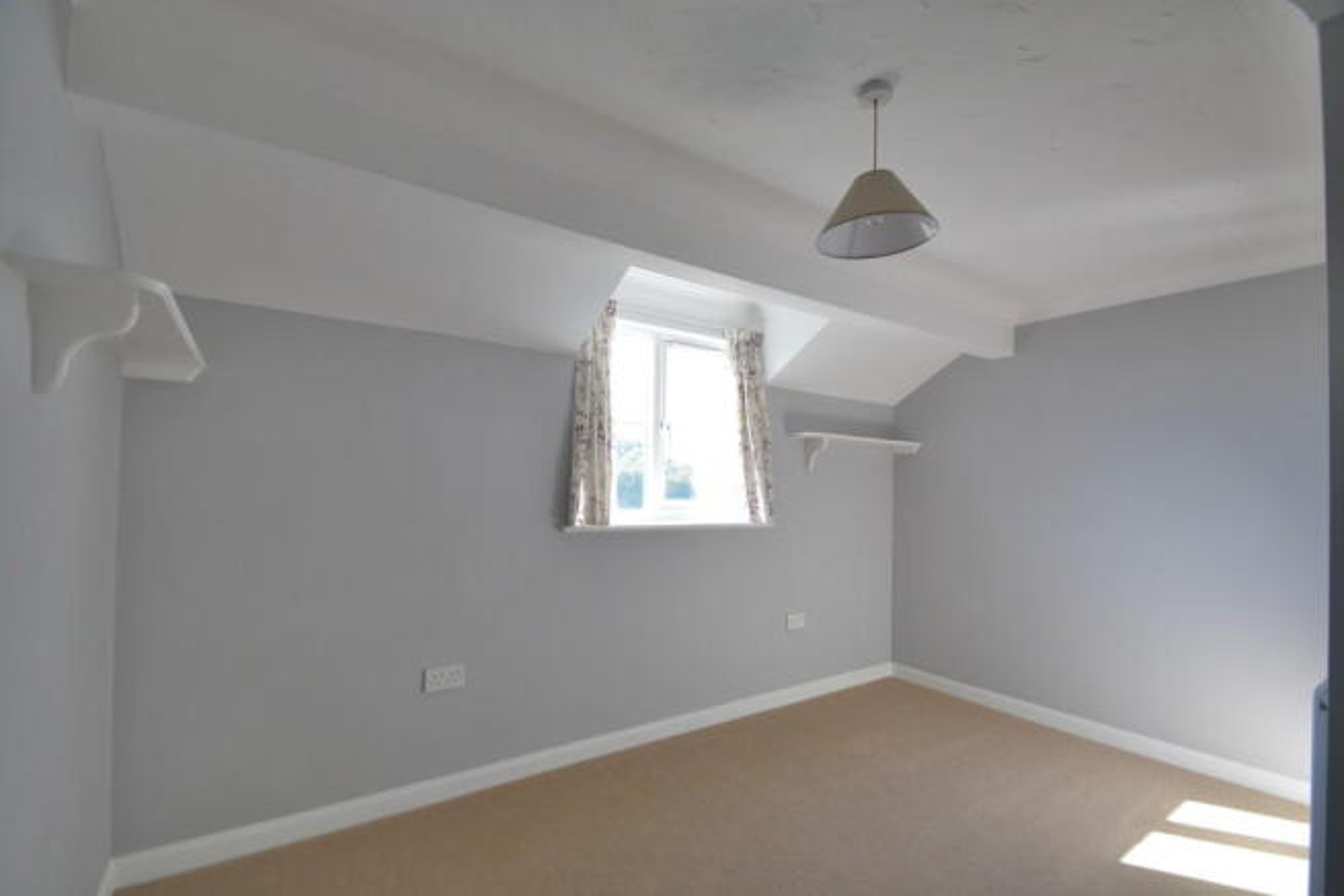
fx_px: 560
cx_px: 672
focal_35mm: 15
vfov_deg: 77.4
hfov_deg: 100.4
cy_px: 448
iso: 1600
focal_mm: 10
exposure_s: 1/160
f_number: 6.3
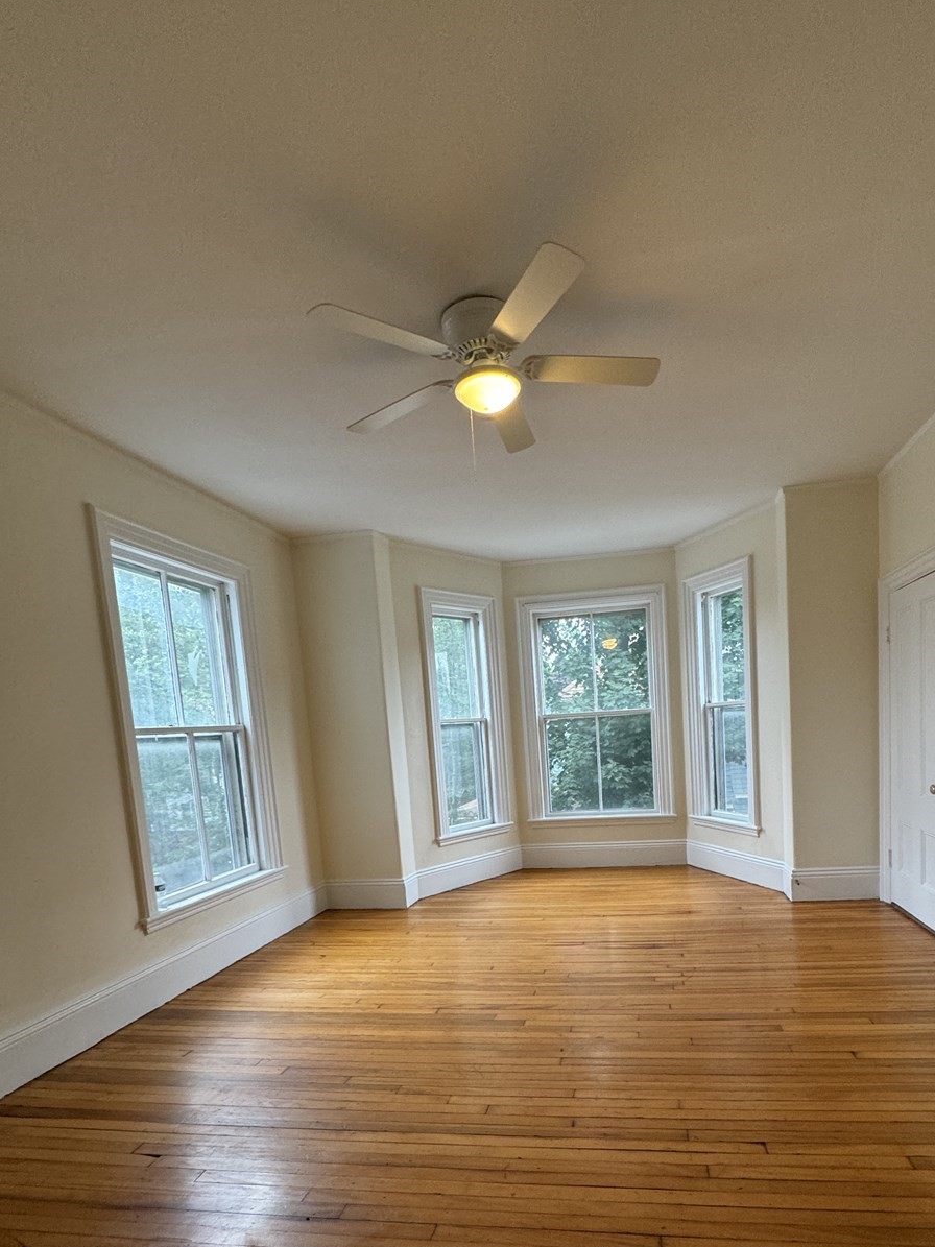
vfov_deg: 85.7
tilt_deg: -5.9
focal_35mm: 18
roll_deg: +2.6
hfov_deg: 71.0
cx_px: 551
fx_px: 648
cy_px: 795
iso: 160
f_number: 2.2
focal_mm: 2.22
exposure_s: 1/60
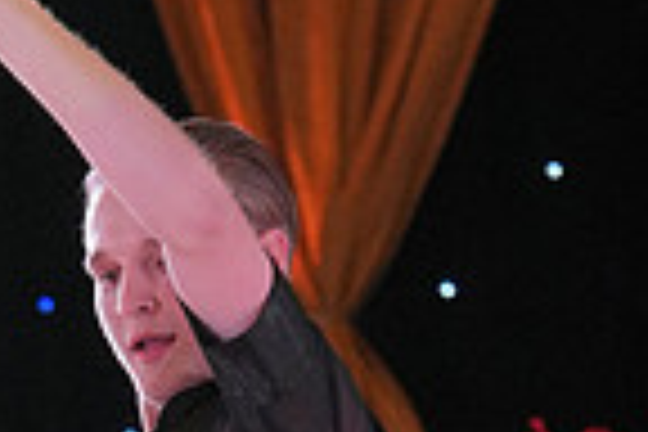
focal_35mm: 628
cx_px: -56
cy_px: 994
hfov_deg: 3.3
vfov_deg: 2.2
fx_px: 11303
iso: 1600
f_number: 4
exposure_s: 1/400
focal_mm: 104
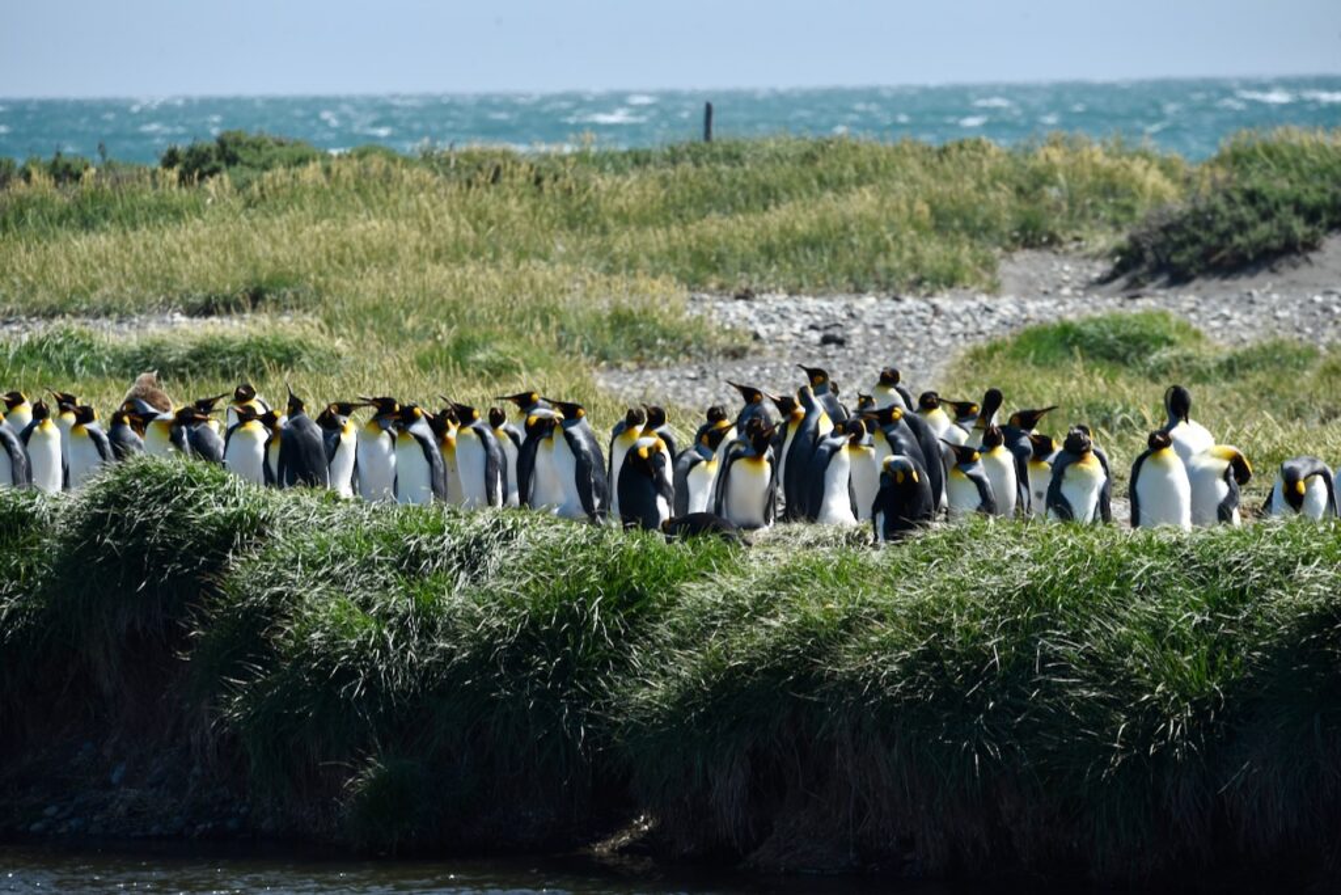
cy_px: 448
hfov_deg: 5.2
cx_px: 670
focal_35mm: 400
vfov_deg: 3.4
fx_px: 14901
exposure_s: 1/1000
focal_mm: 400
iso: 400
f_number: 13
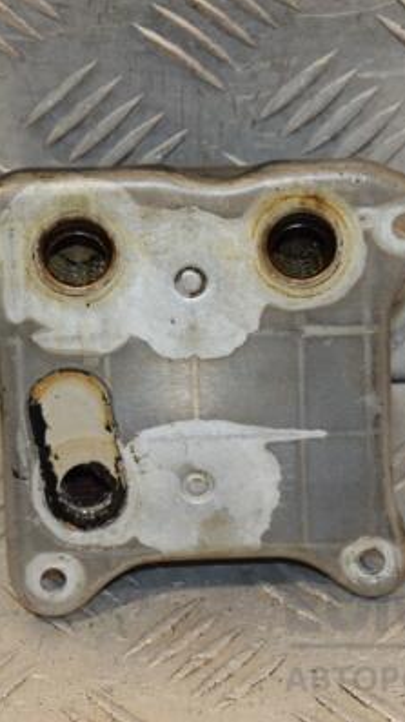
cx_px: 251
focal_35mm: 202
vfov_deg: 10.7
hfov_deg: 6.0
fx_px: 3857
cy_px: 362
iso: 800
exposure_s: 1/200
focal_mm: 85
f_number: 6.3
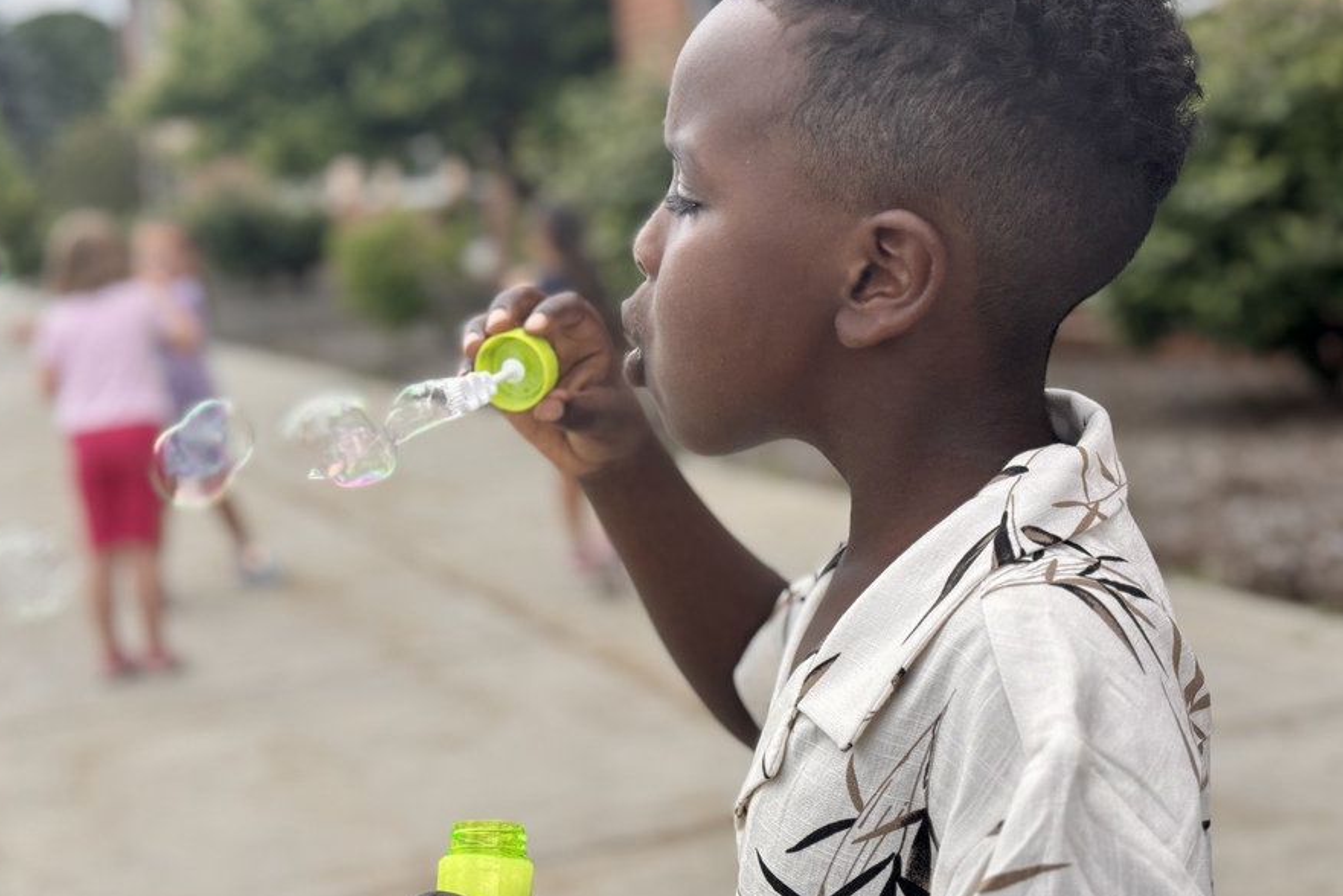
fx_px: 2164
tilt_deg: -5.4
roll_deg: +4.4
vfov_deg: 23.4
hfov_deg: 34.5
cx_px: 636
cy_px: 370
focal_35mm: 58
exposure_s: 1/1458
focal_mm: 6.76
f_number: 1.78
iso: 64
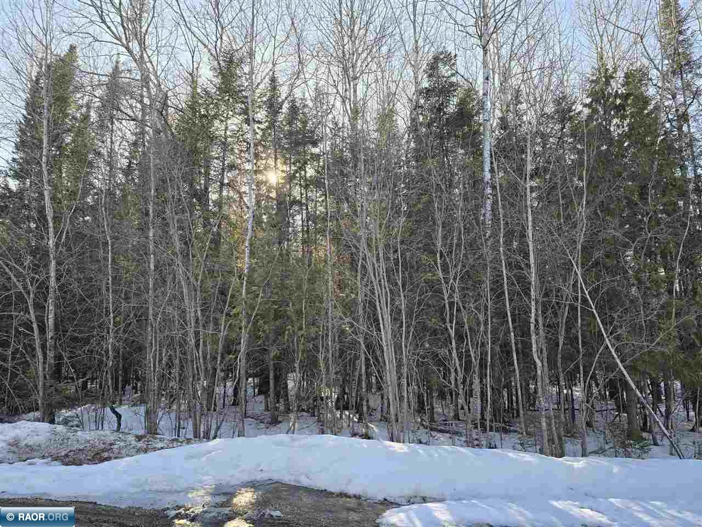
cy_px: 264
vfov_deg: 58.9
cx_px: 351
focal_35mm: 23
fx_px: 466
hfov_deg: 73.9
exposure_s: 1/180
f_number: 1.7
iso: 16
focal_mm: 6.3
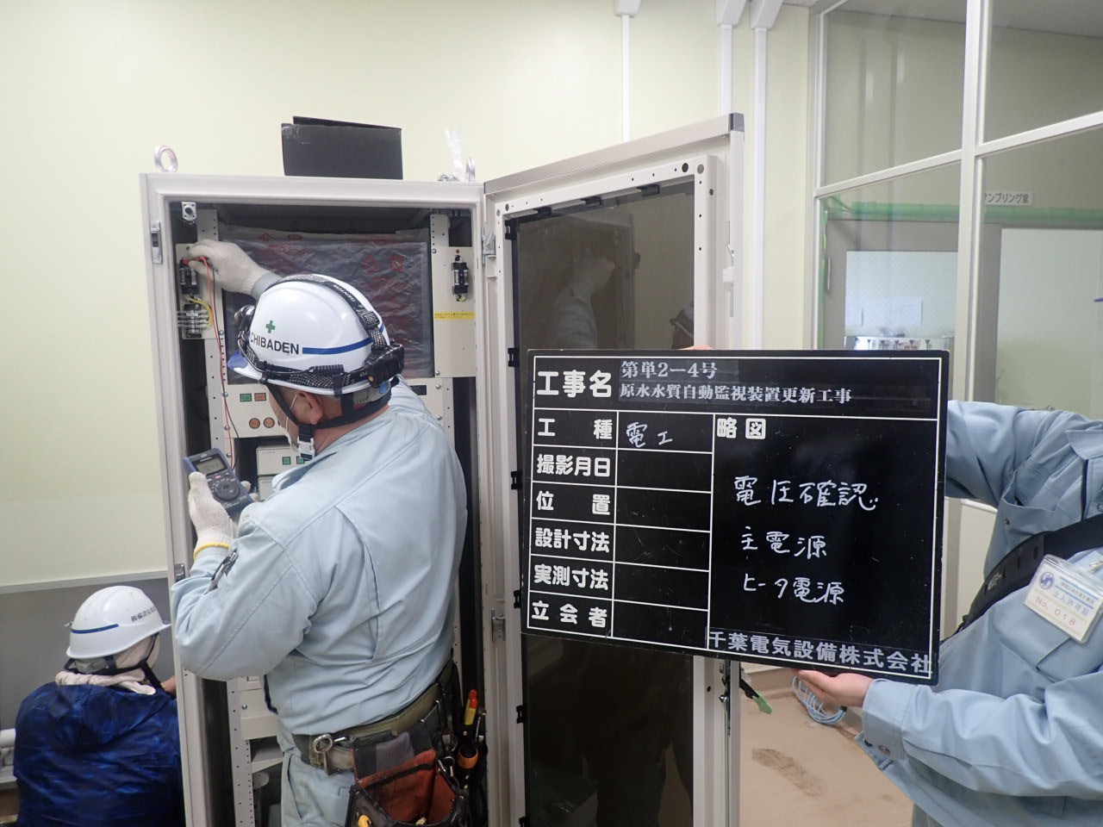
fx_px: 797
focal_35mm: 25
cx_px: 552
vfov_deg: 54.9
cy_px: 414
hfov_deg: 69.4
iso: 200
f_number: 2
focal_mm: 4.5
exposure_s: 1/30
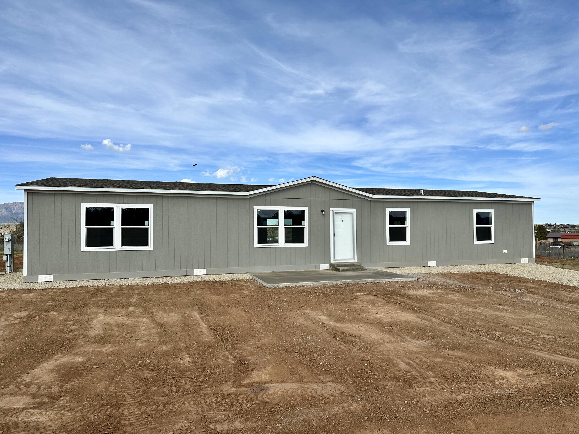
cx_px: 290
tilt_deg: +1.3
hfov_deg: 71.6
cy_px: 217
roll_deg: -0.4
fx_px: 401
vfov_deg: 56.8
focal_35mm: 24
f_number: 1.78
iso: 80
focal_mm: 6.86
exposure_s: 1/5848
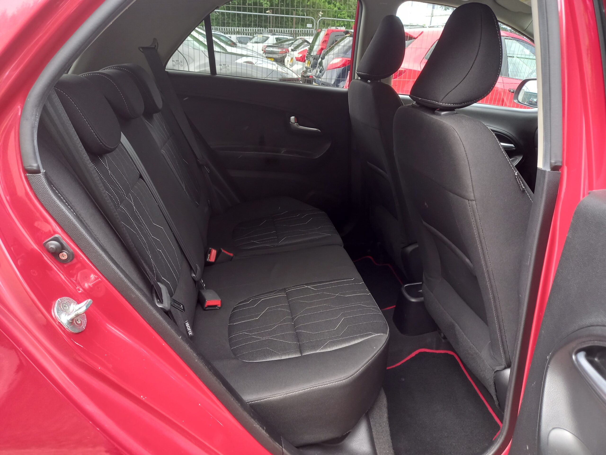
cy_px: 228
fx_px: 438
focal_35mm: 25
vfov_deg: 54.9
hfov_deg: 69.4
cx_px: 303
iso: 80
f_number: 2
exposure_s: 1/60
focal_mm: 4.6
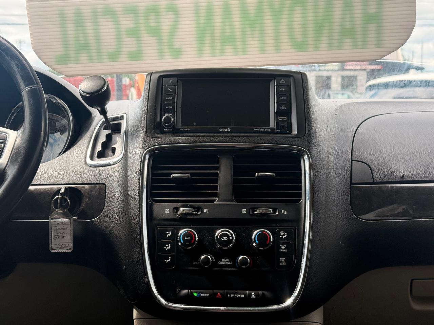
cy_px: 162
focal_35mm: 48
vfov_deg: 30.3
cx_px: 217
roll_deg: +0.3
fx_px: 602
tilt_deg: -5.6
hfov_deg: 39.7
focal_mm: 6.76
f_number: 1.78
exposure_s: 1/553
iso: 100
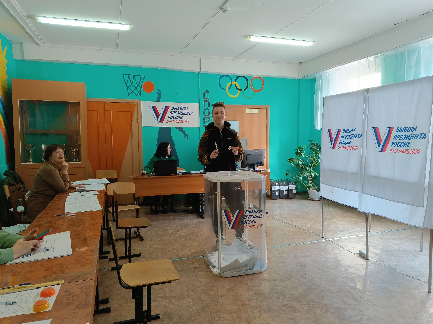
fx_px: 313
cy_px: 162
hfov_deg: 69.4
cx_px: 216
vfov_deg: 54.9
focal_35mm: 25
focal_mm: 4.09
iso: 137
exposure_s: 1/50
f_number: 1.6
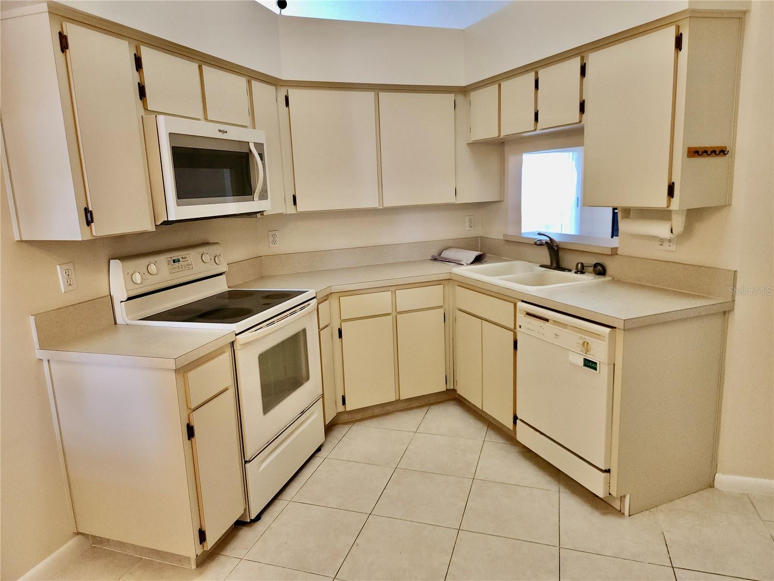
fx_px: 514
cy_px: 290
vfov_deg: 58.9
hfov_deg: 73.9
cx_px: 387
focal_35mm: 23
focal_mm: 5.4
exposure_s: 1/120
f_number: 1.8
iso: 200
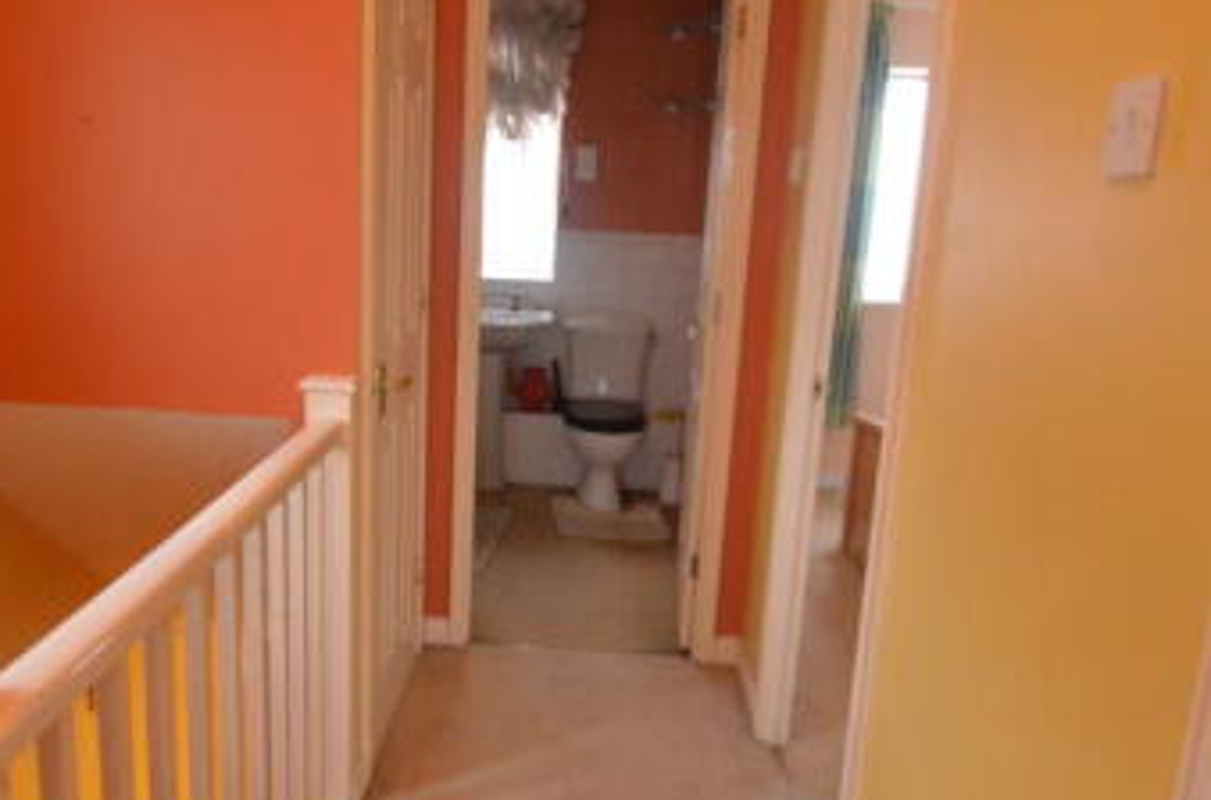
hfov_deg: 63.4
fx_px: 973
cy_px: 400
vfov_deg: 44.7
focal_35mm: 29
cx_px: 500
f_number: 4
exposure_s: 1/60
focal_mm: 10
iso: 3200
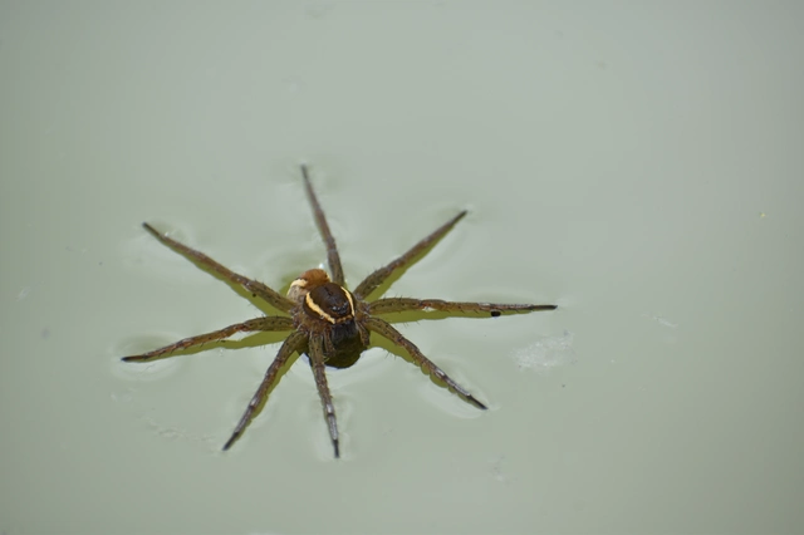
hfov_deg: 4.6
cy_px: 268
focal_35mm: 450
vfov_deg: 3.1
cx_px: 402
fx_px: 10044
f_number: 6.3
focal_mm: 300
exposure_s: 1/250
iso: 100
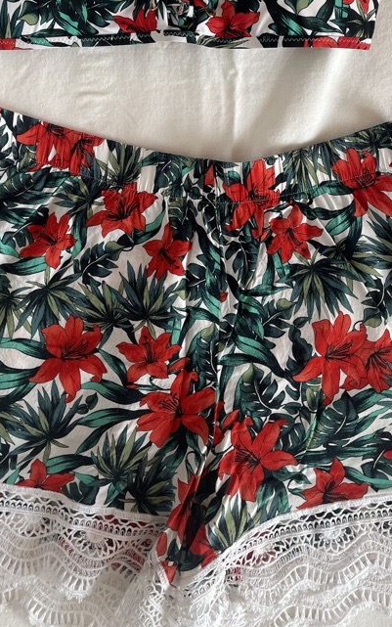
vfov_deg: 44.5
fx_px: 735
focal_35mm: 43
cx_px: 204
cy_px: 151
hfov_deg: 29.9
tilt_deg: -85.3
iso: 80
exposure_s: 1/121
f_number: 1.6
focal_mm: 4.2
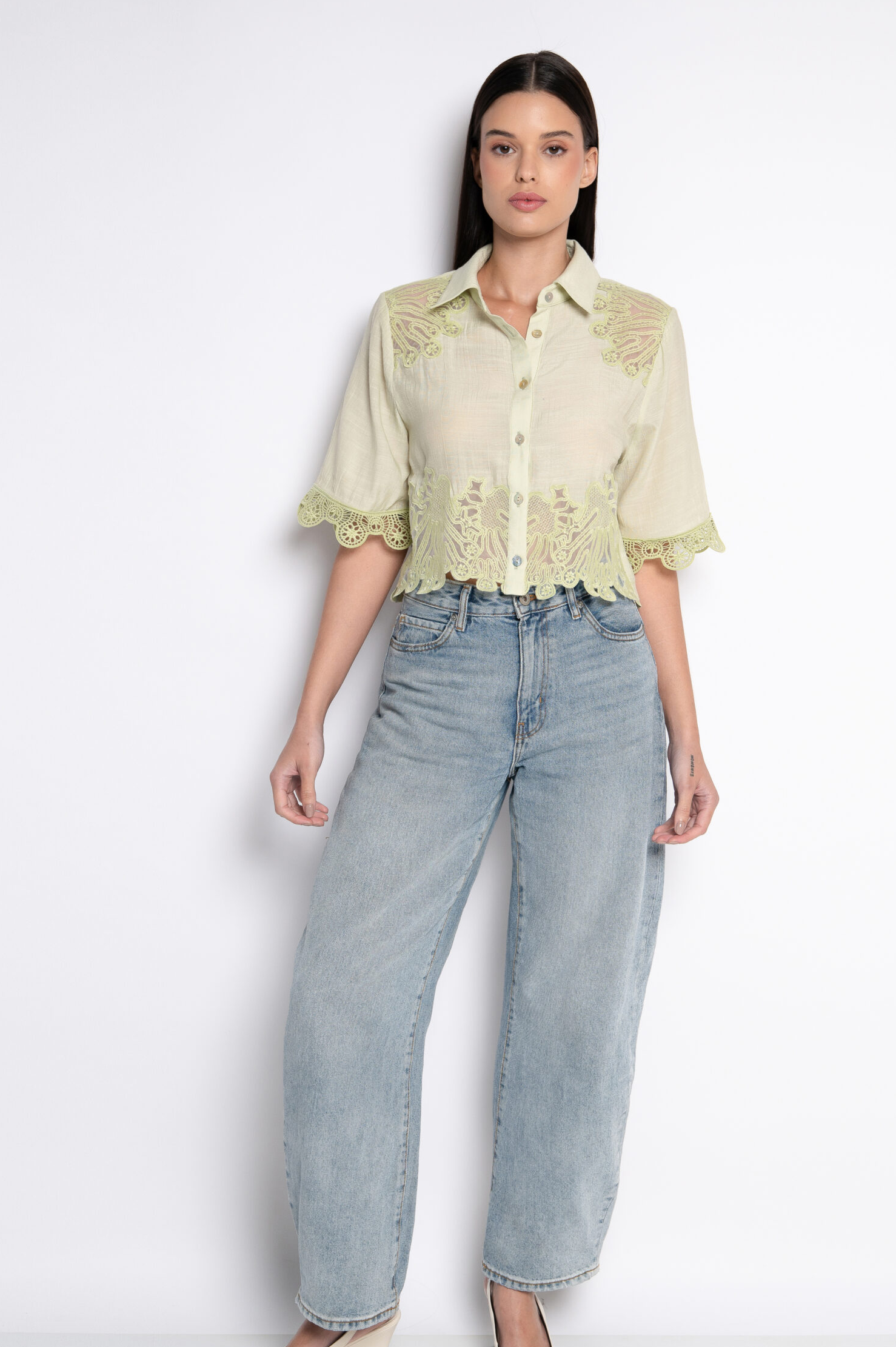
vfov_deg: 37.5
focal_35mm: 53
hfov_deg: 25.5
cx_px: 465
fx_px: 1982
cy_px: 725
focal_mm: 46
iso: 320
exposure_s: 1/125
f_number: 5
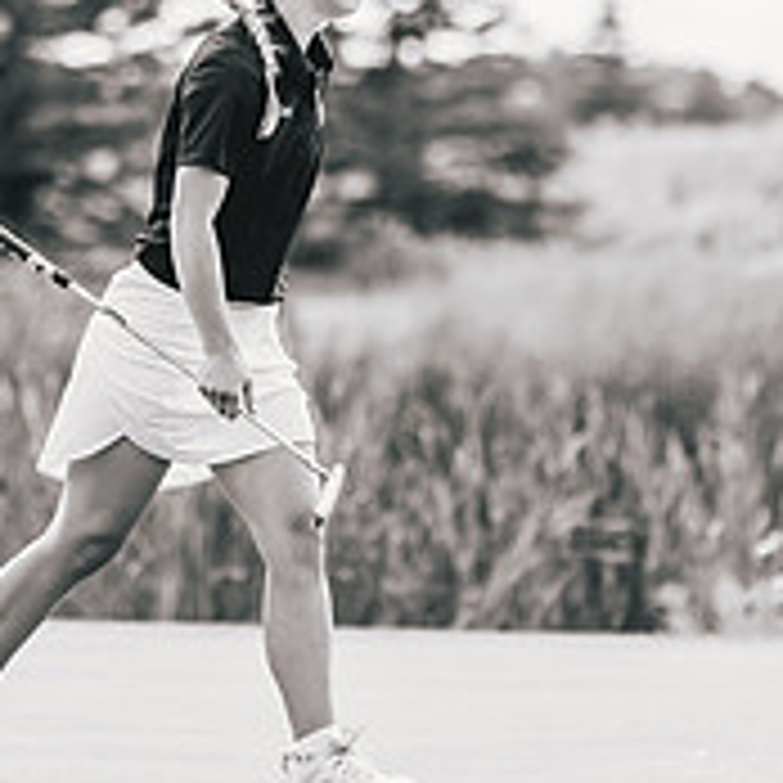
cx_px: 225
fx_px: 10876
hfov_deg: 4.1
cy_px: 187
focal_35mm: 425
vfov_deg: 4.1
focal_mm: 150
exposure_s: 1/1250
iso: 100
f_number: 2.8
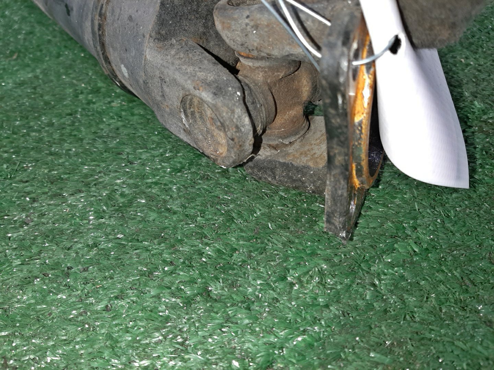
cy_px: 185
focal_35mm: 26
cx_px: 247
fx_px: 371
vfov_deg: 53.1
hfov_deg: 67.3
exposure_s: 1/50
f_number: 1.7
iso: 76
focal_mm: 3.93
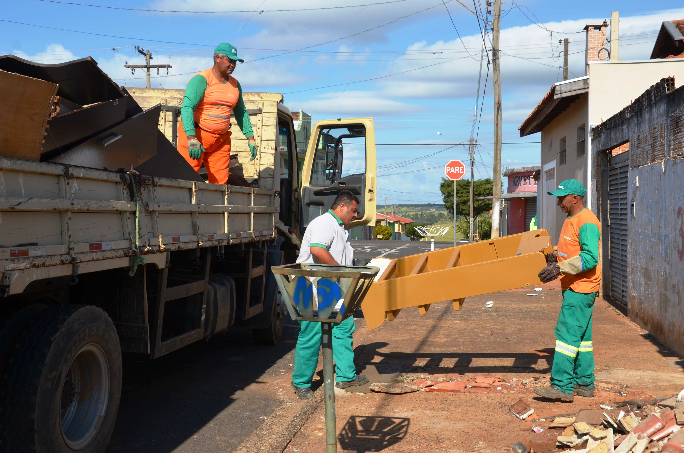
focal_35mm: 45
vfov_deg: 29.7
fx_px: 853
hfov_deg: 43.7
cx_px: 342
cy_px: 226
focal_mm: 30
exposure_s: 1/250
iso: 100
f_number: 8
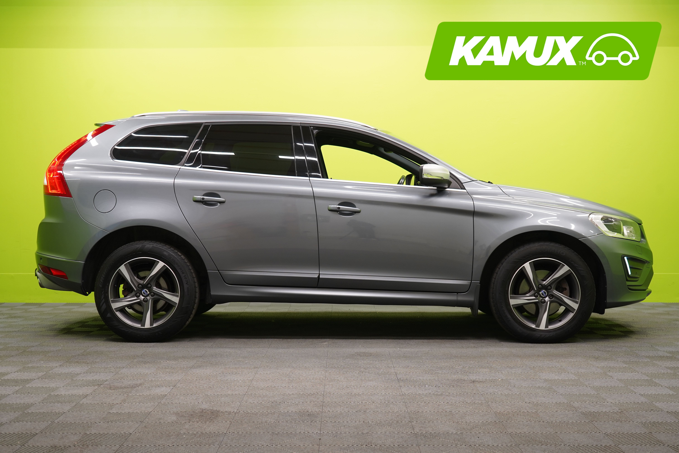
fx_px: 886
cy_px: 226
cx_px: 340
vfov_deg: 28.6
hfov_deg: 41.9
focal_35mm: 47
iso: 400
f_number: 5
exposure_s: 1/25
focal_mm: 47
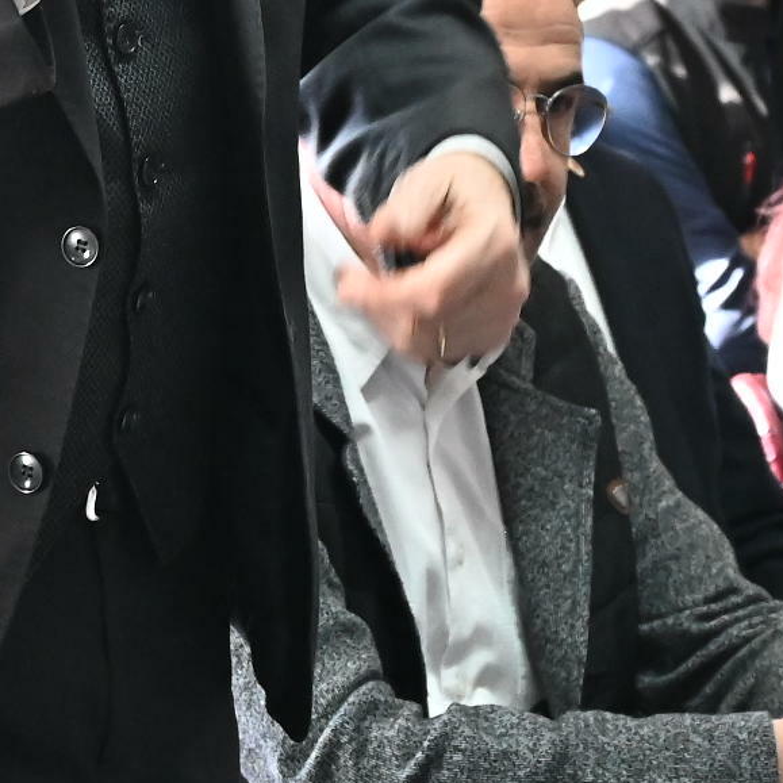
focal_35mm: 222
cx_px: -22
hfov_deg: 7.8
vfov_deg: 7.9
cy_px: 97
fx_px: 5681
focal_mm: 50
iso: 5000
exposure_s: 1/125
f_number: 6.3
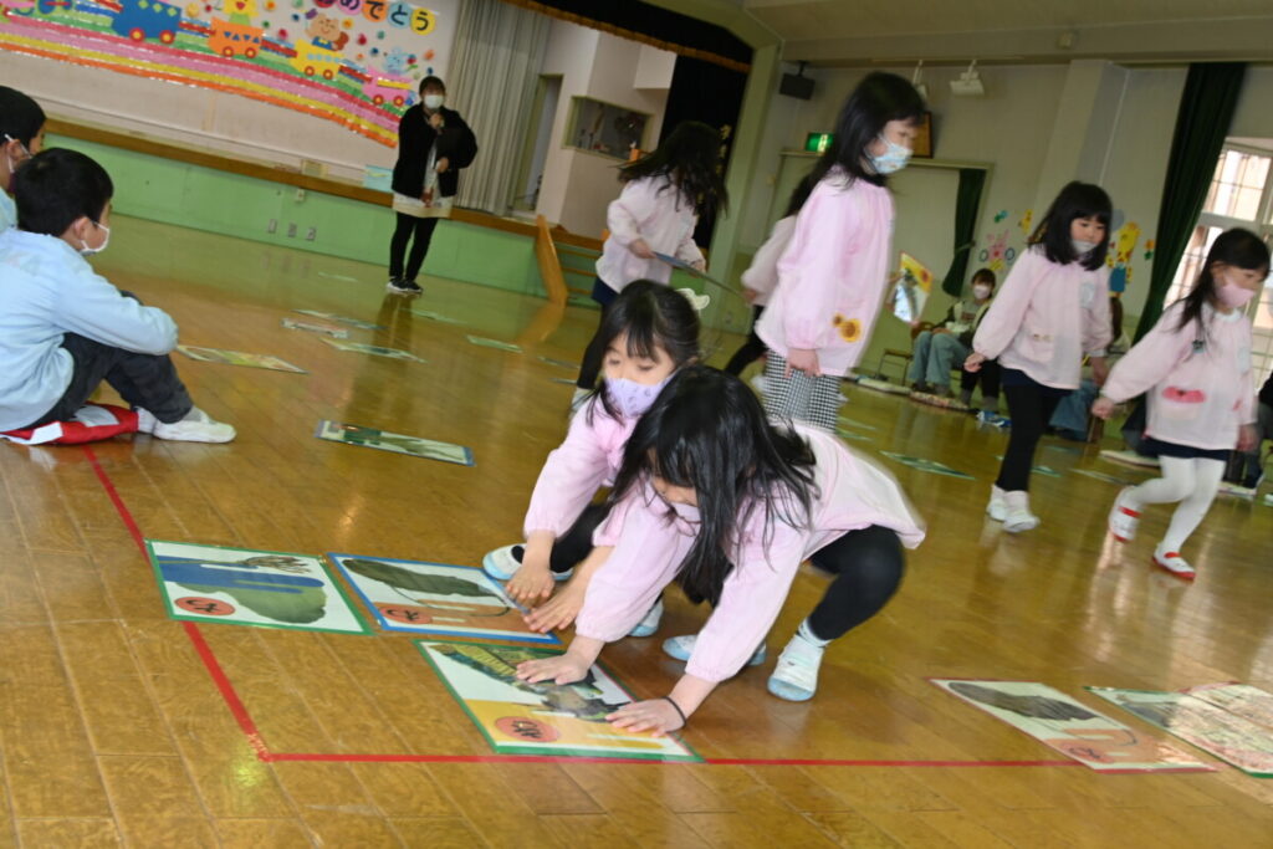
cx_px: 636
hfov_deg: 53.1
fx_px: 1273
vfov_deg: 36.9
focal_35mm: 36
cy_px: 424
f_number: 5.6
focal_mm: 24
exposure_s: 1/60
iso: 450
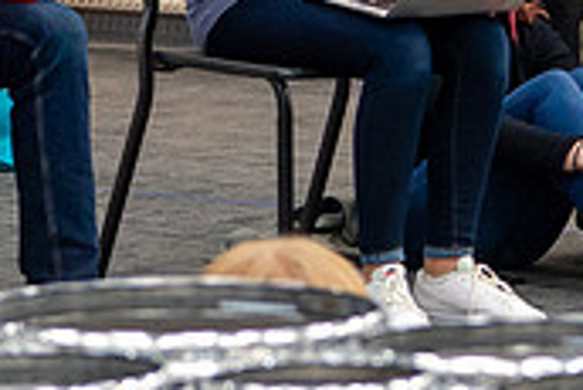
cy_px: -82
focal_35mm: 395
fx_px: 6402
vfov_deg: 3.5
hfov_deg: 5.2
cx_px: 377
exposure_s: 1/60
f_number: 5.6
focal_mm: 70
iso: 2500
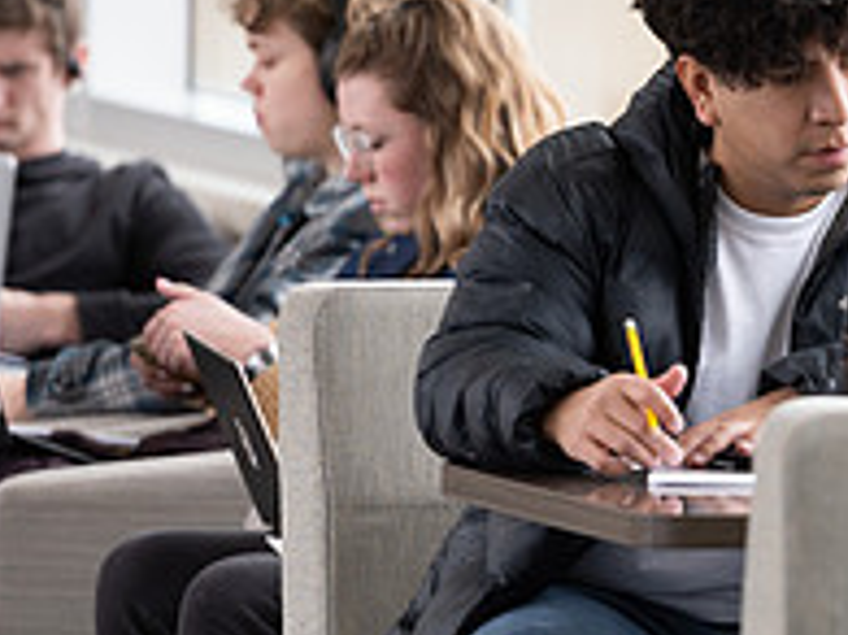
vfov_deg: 2.2
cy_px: 209
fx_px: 16721
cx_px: 978
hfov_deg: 2.9
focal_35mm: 683
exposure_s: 1/200
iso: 160
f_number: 2.8
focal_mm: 200
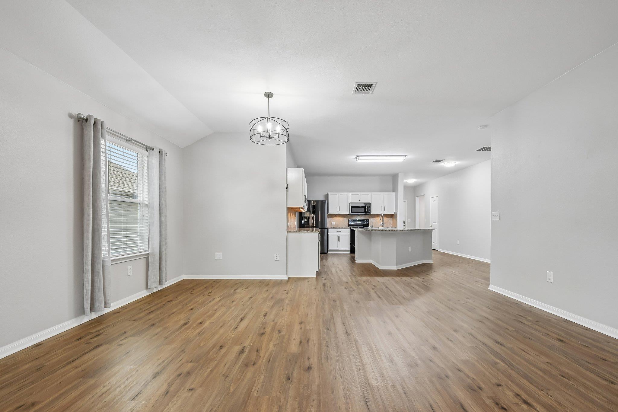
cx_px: 309
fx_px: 257
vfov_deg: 77.3
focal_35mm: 15
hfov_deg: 100.4
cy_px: 206
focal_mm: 10
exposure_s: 1/15
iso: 400
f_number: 8
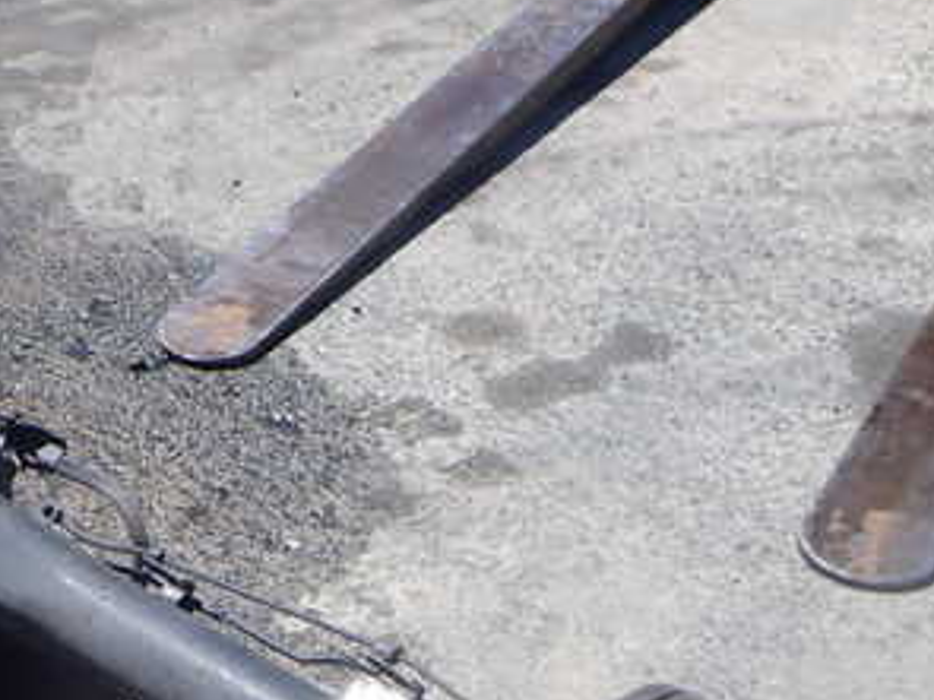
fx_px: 1645
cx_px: 130
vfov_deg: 23.4
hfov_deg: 30.6
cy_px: 637
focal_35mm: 61
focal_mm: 5.4
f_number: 3.2
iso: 100
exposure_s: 1/800
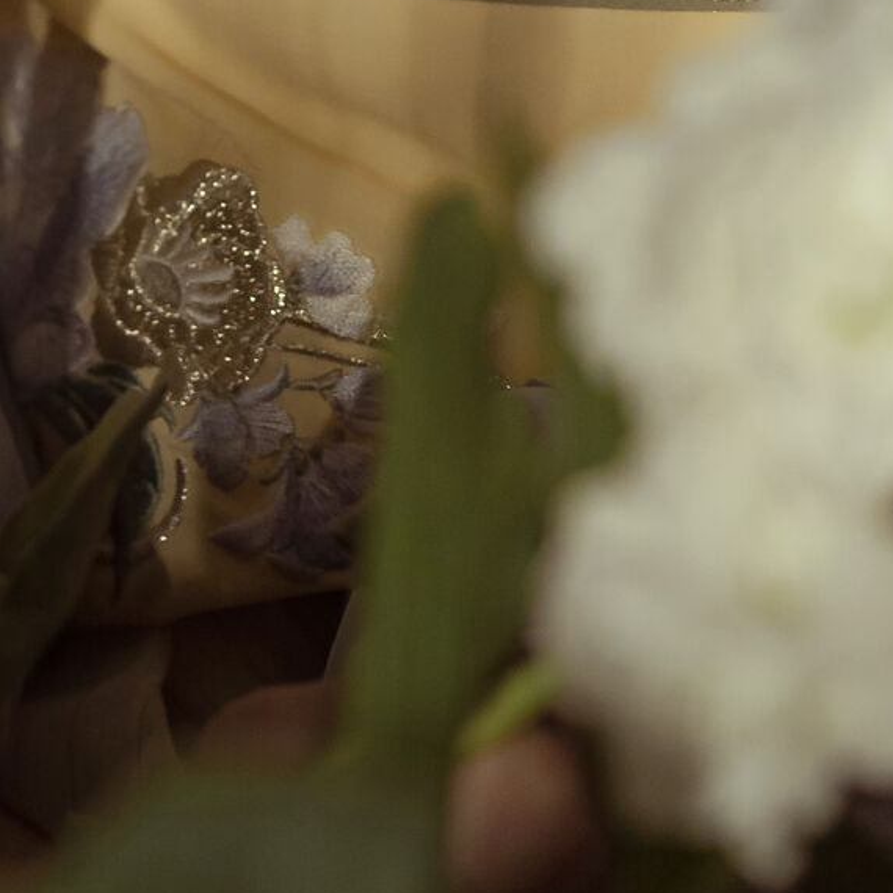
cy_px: -169
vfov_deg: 12.1
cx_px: -118
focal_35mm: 141
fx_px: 4115
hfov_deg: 12.2
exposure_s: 1/40
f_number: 3.5
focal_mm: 35
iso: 640
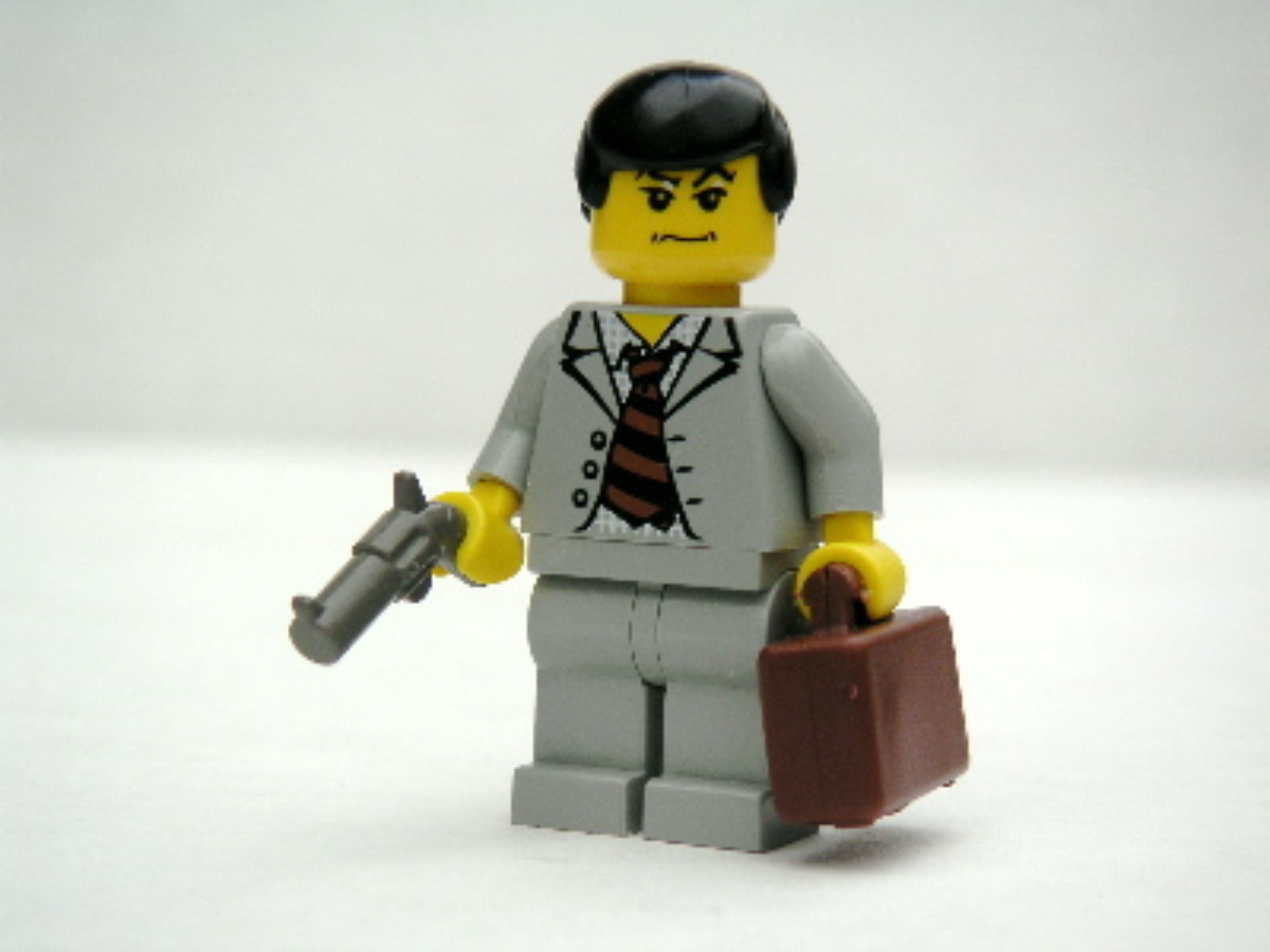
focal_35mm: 97
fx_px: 3559
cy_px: 476
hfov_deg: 20.2
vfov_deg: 15.2
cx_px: 635
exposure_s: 1/180
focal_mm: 15
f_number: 3.5
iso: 50
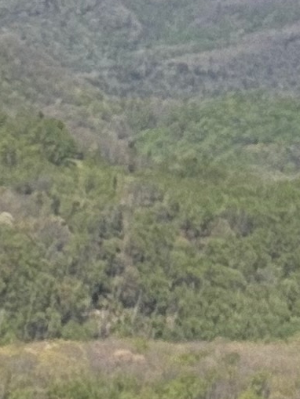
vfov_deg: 10.7
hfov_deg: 7.9
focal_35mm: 182
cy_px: 448
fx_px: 2102
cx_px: -210
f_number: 1.9
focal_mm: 2.69
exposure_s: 1/1923
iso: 25
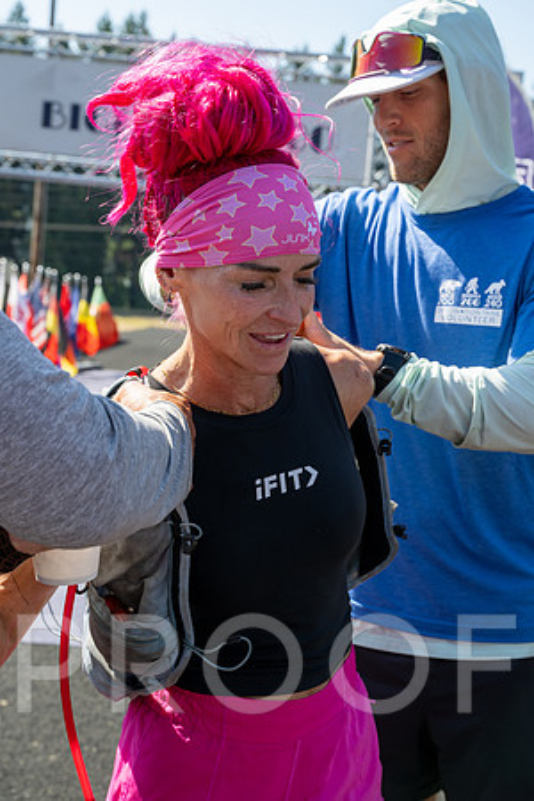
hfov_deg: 24.6
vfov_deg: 36.2
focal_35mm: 55
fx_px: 1224
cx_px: 267
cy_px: 400
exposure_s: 1/200
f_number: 8
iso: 160
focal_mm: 55
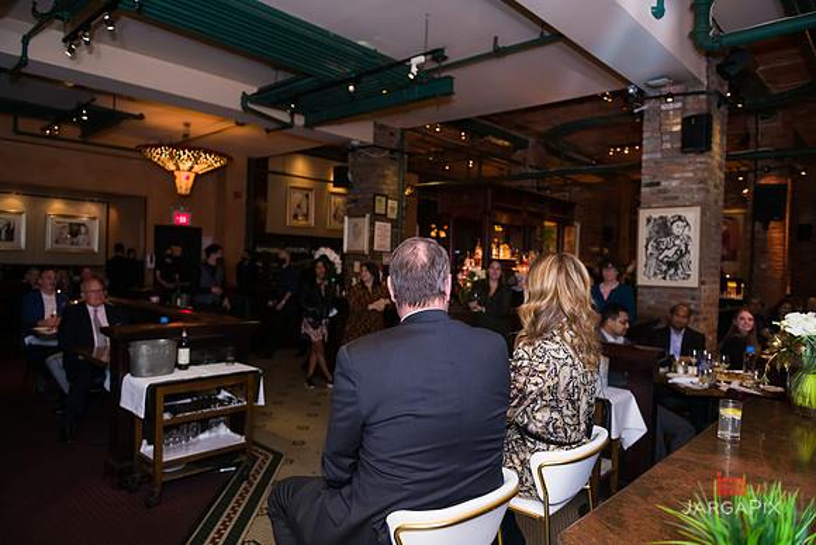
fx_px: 544
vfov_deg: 53.2
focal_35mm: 24
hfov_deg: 73.7
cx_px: 408
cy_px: 272
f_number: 3.2
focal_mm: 24
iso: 1600
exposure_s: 1/125
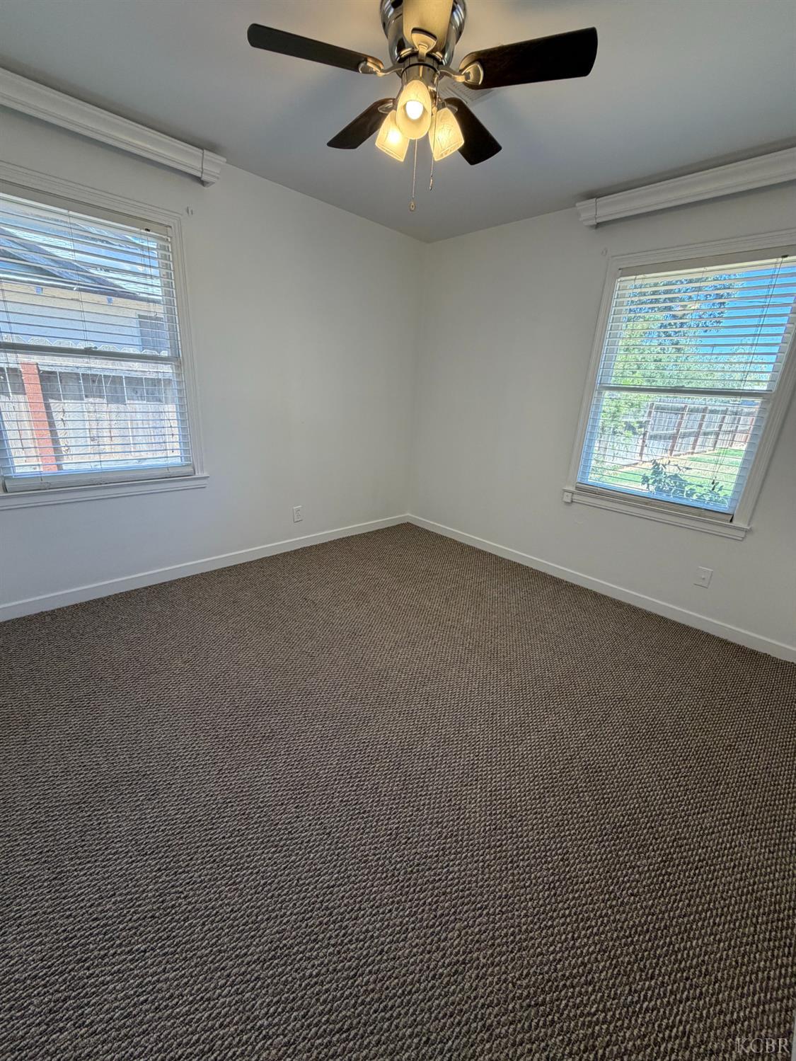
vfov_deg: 102.0
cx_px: 398
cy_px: 530
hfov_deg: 85.7
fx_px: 429
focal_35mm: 14
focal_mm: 2.22
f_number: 2.2
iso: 160
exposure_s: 1/120
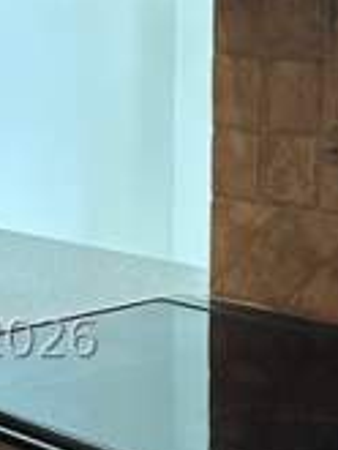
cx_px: 33
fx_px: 1313
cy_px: 338
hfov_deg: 14.5
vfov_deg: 19.3
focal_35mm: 101
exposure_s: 1/60
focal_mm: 5.7
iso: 250
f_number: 1.5
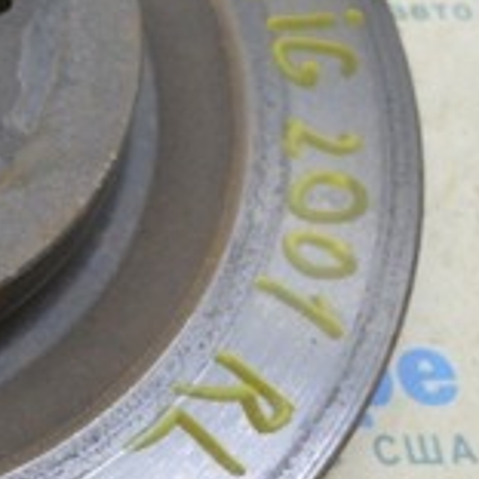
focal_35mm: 115
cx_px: -322
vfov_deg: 15.1
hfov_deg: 13.8
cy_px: 173
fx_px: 1800
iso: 400
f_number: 5.6
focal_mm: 22
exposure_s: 1/20
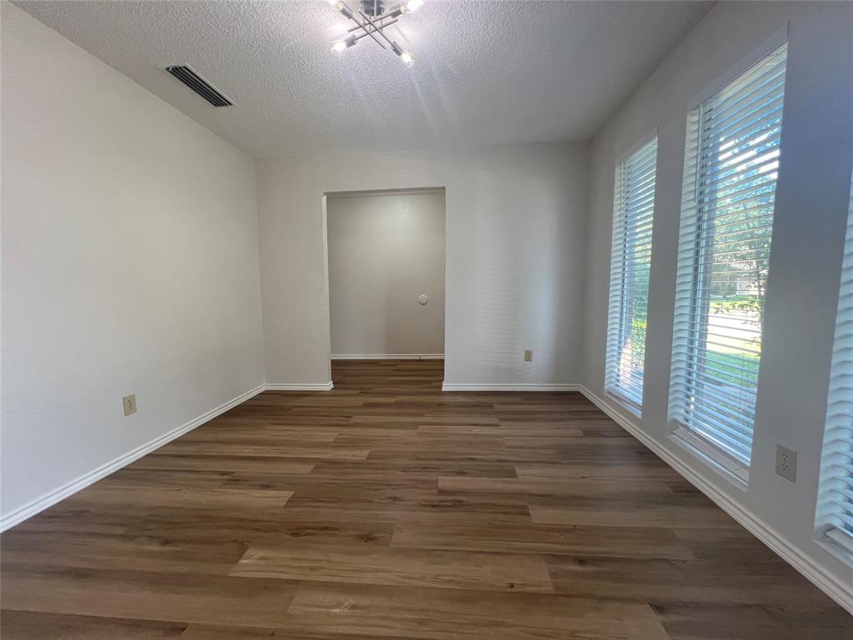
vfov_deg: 89.9
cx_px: 426
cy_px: 320
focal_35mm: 13
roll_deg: +0.2
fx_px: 320
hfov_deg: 106.2
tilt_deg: -6.0
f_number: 1.8
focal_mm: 1.57
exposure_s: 1/120
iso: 160
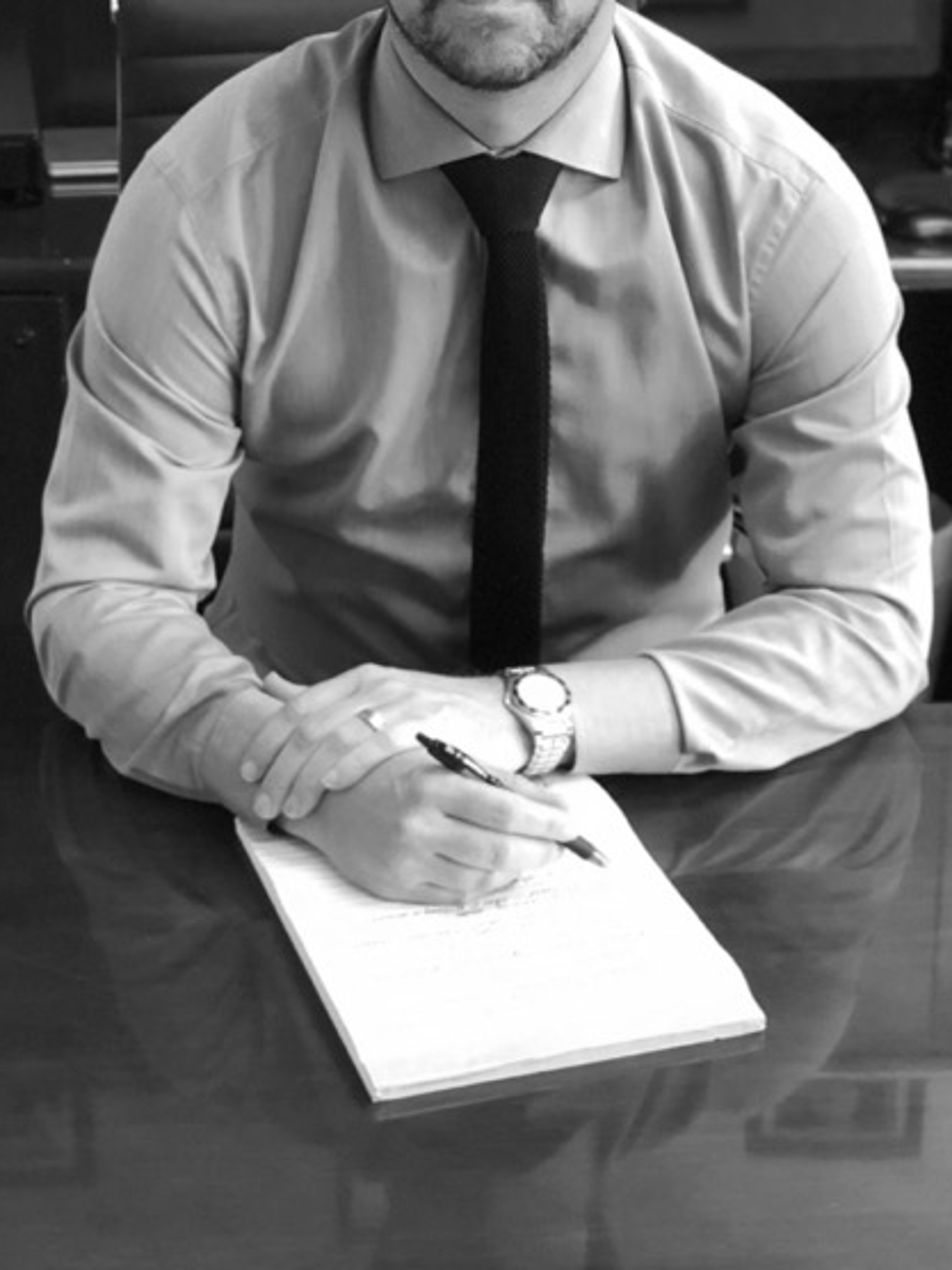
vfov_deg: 23.7
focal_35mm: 82
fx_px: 3007
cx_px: 562
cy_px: 375
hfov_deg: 18.0
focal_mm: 6.6
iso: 500
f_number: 2.8
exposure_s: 1/60
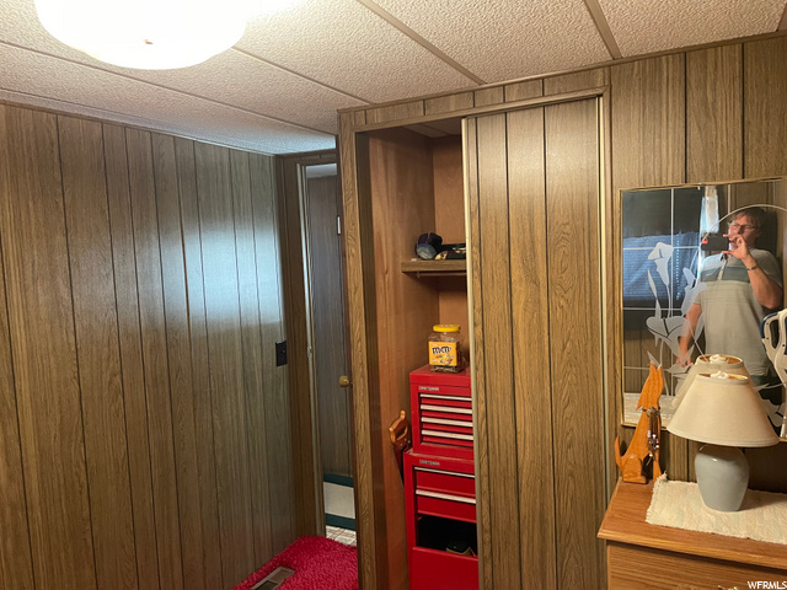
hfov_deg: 67.3
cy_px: 295
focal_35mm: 26
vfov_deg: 53.1
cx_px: 394
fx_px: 591
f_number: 1.6
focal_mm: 4.2
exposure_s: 1/40
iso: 400
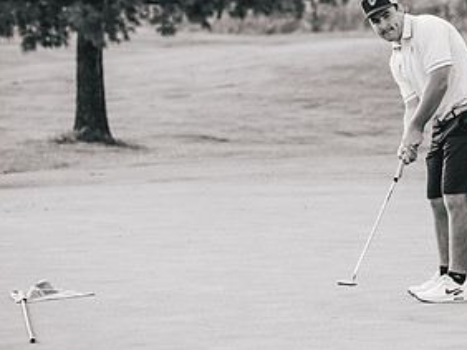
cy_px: 147
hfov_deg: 7.5
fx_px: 3545
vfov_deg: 5.6
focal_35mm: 263
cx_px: 427
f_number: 2.8
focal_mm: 106
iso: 400
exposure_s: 1/1250
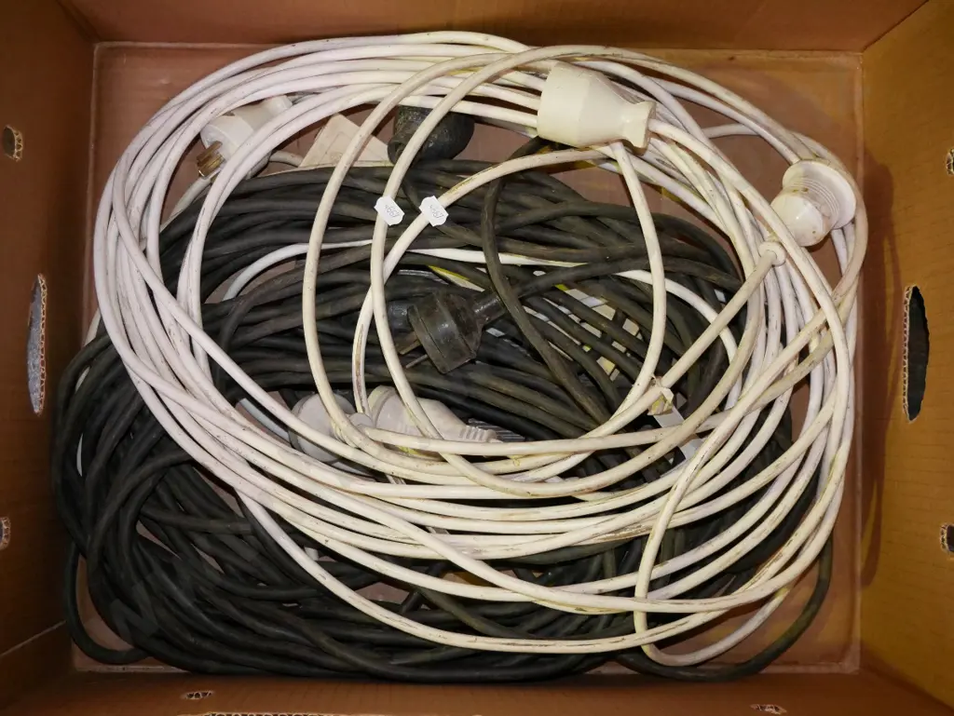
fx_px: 1379
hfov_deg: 38.2
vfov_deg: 29.1
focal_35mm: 50
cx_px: 477
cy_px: 358
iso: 3200
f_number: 4.5
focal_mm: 25
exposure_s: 1/80
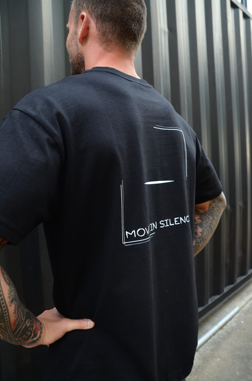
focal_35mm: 30
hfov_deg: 43.4
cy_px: 190
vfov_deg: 62.0
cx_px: 126
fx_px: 316
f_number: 5.6
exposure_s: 1/100
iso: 400
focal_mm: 20
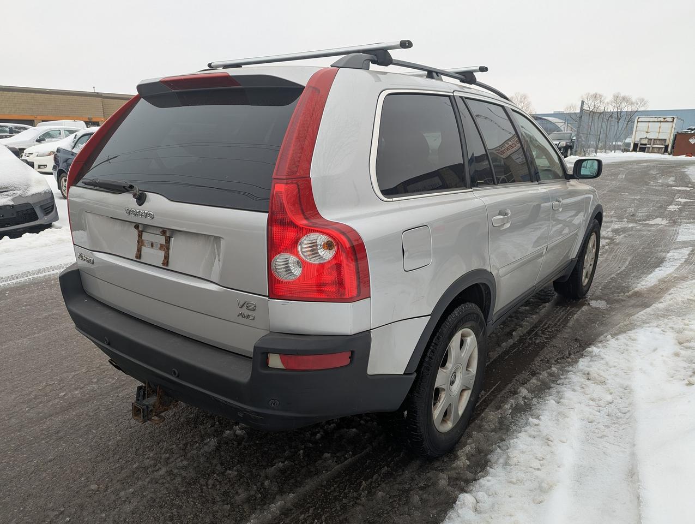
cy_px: 262
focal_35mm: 24
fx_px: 483
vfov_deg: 56.9
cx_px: 348
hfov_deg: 71.5
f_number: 1.85
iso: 48
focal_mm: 6.81
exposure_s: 1/329
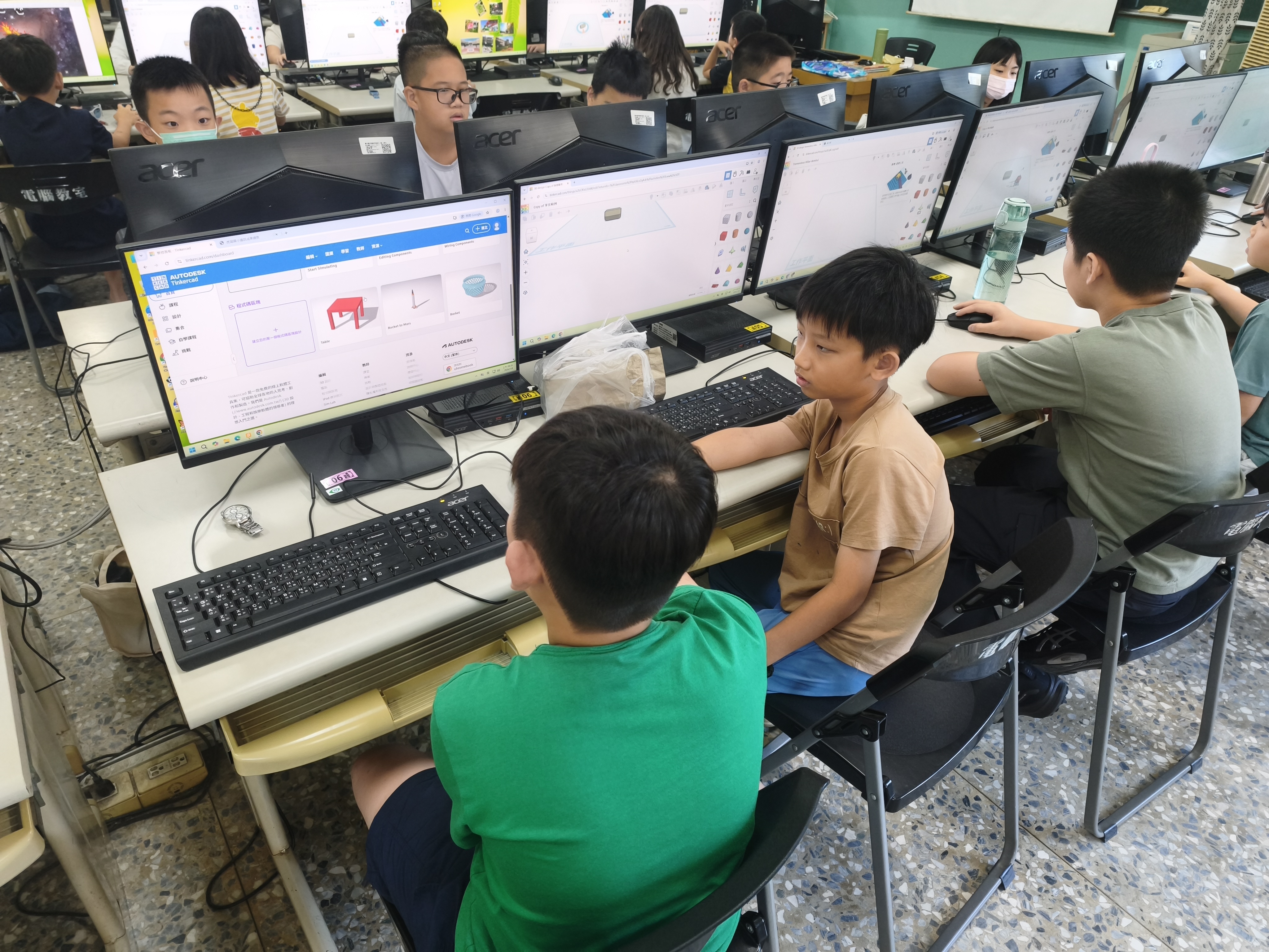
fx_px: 843
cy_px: 476
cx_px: 634
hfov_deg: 73.9
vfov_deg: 58.9
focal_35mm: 23
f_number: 1.62
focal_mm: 6.45
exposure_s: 1/120
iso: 320
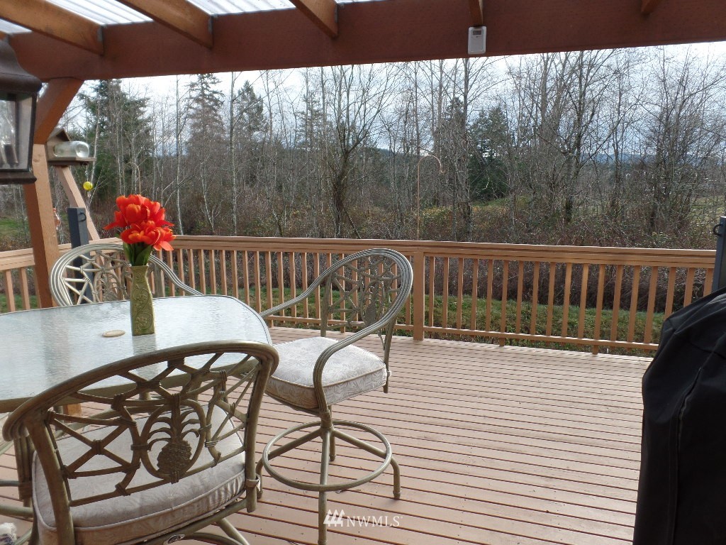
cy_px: 272
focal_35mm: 23
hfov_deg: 73.9
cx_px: 363
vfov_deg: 58.9
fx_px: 482
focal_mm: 4.1
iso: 80
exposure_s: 1/180
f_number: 3.5
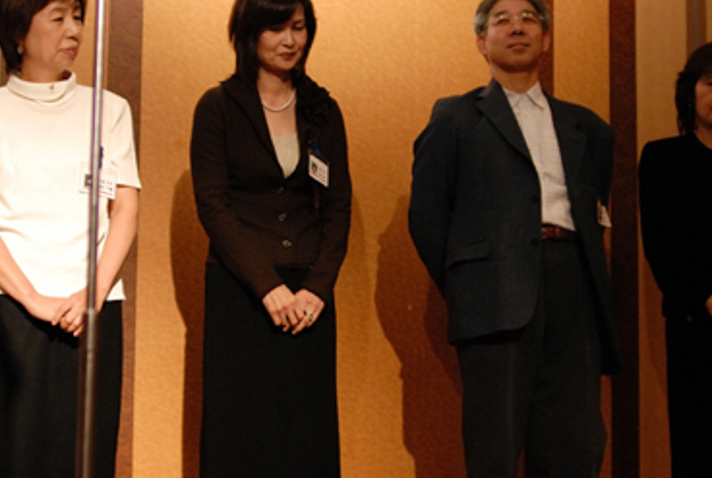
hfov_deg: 27.6
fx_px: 1447
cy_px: 173
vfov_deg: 18.7
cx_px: 298
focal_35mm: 73
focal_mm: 28
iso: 800
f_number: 2
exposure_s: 1/640
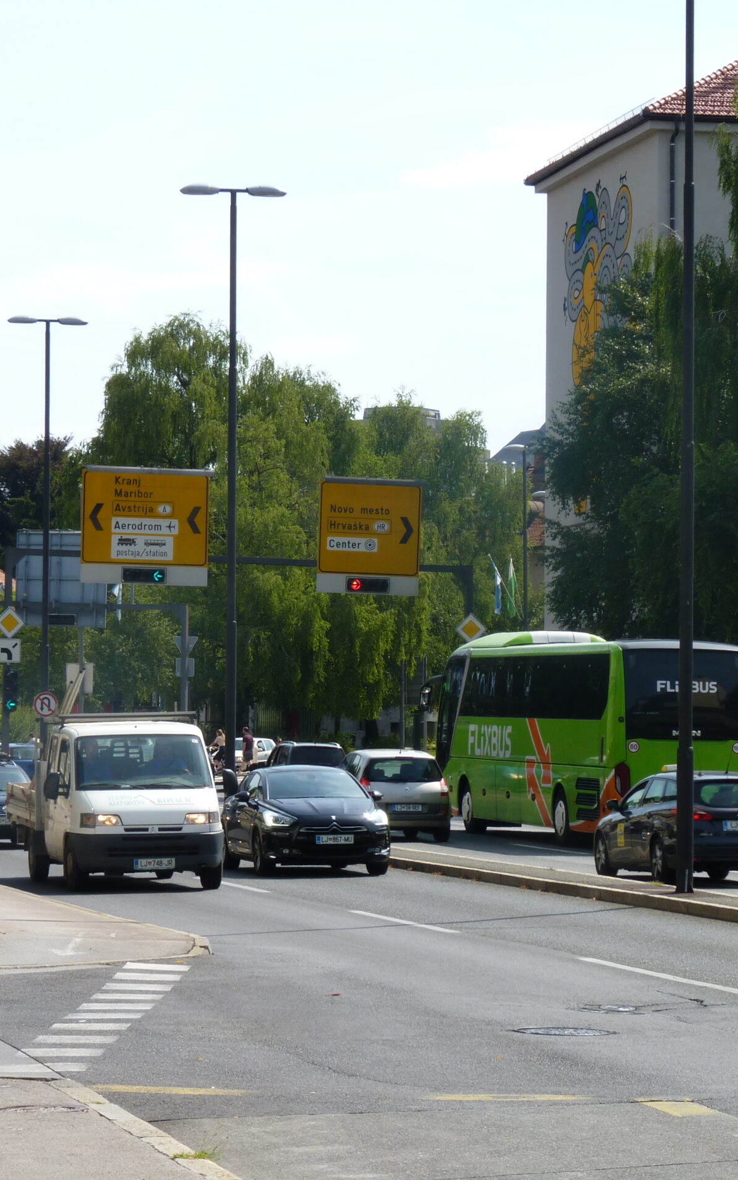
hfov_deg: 9.9
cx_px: 405
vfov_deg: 15.7
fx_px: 4279
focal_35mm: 133
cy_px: 590
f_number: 5.6
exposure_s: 1/200
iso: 80
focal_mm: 16.7
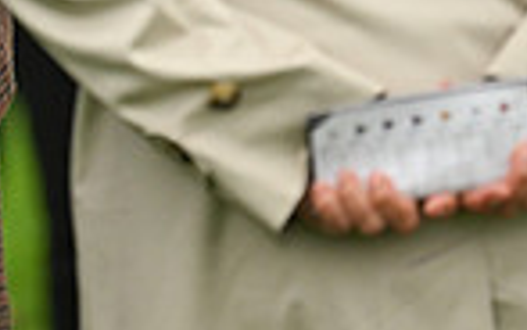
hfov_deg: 2.6
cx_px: 54
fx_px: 11537
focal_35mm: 803
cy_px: -321
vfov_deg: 1.6
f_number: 3.2
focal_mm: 200
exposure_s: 1/400
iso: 1600
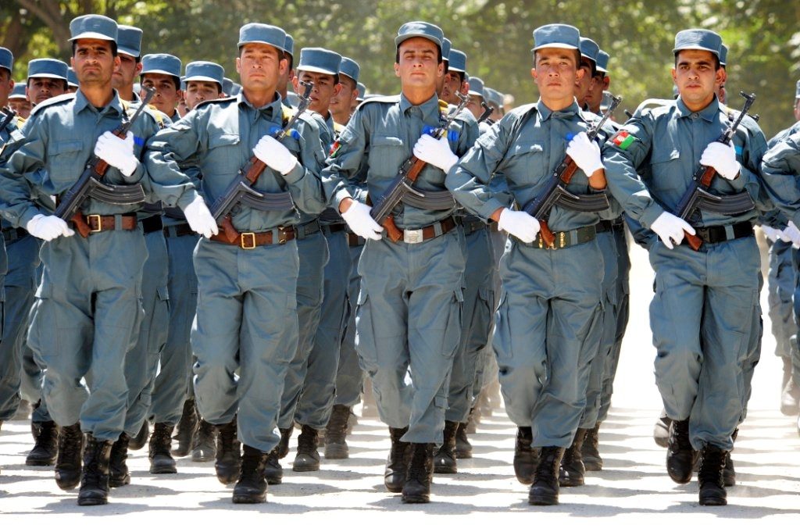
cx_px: 400
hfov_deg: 10.3
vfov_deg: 6.9
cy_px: 266
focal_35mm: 200
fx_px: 4441
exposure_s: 1/160
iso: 200
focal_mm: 200
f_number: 6.3
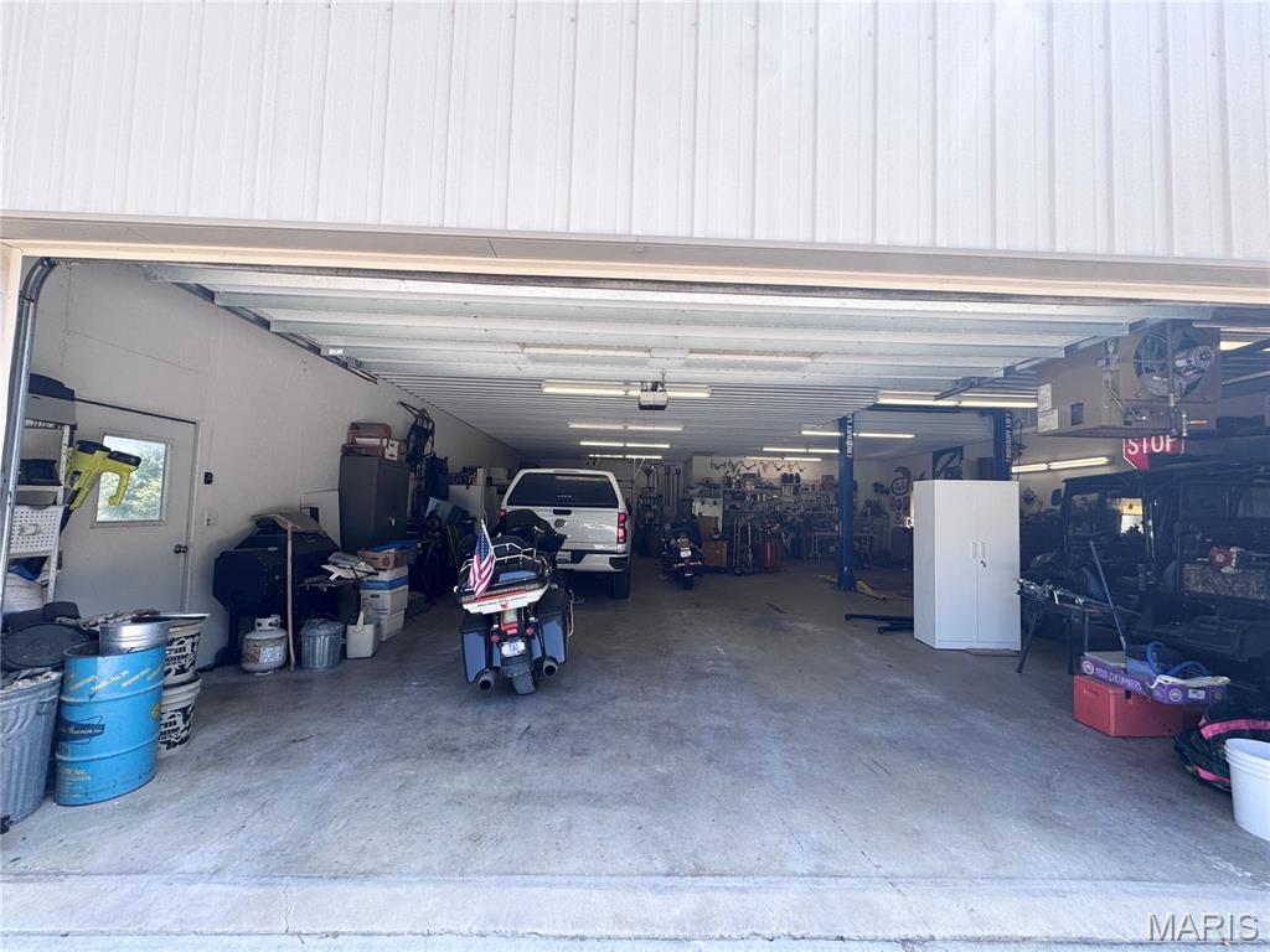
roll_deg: -1.1
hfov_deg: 102.1
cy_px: 476
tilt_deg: +2.8
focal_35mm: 14
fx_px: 514
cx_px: 635
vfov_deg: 85.7
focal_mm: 2.22
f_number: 2.2
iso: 40
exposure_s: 1/261
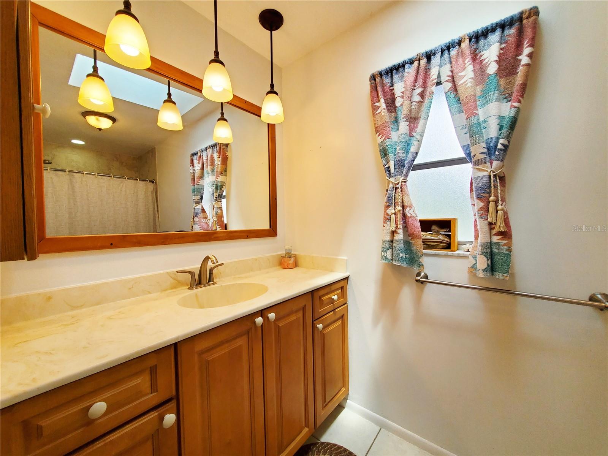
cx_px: 304
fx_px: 228
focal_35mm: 13
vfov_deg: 89.9
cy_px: 228
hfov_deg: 106.2
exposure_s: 1/60
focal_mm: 1.8
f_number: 2.2
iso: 50
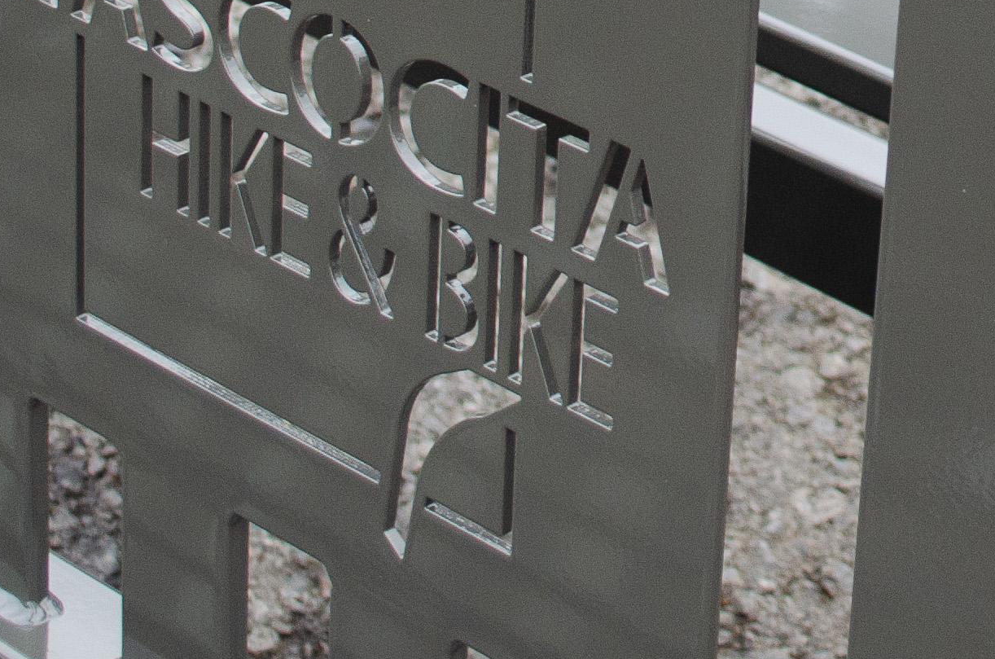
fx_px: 3337
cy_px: -402
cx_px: 1063
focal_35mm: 121
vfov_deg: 10.8
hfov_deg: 16.5
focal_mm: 20
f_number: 4.5
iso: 400
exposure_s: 1/80
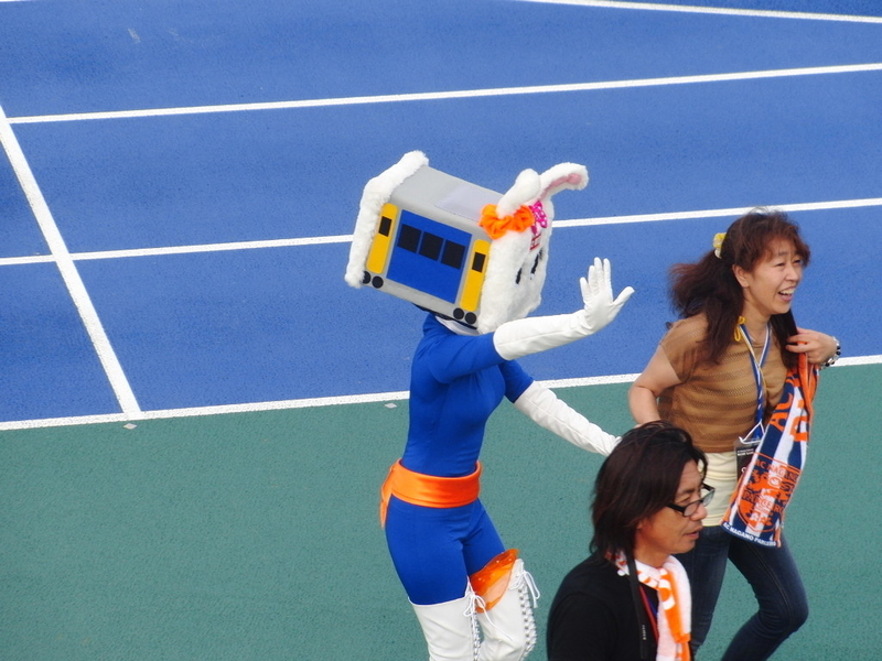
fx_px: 4459
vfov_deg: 8.5
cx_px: 441
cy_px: 330
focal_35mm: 175
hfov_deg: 11.3
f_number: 4.8
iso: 100
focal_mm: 30.1
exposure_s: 1/200
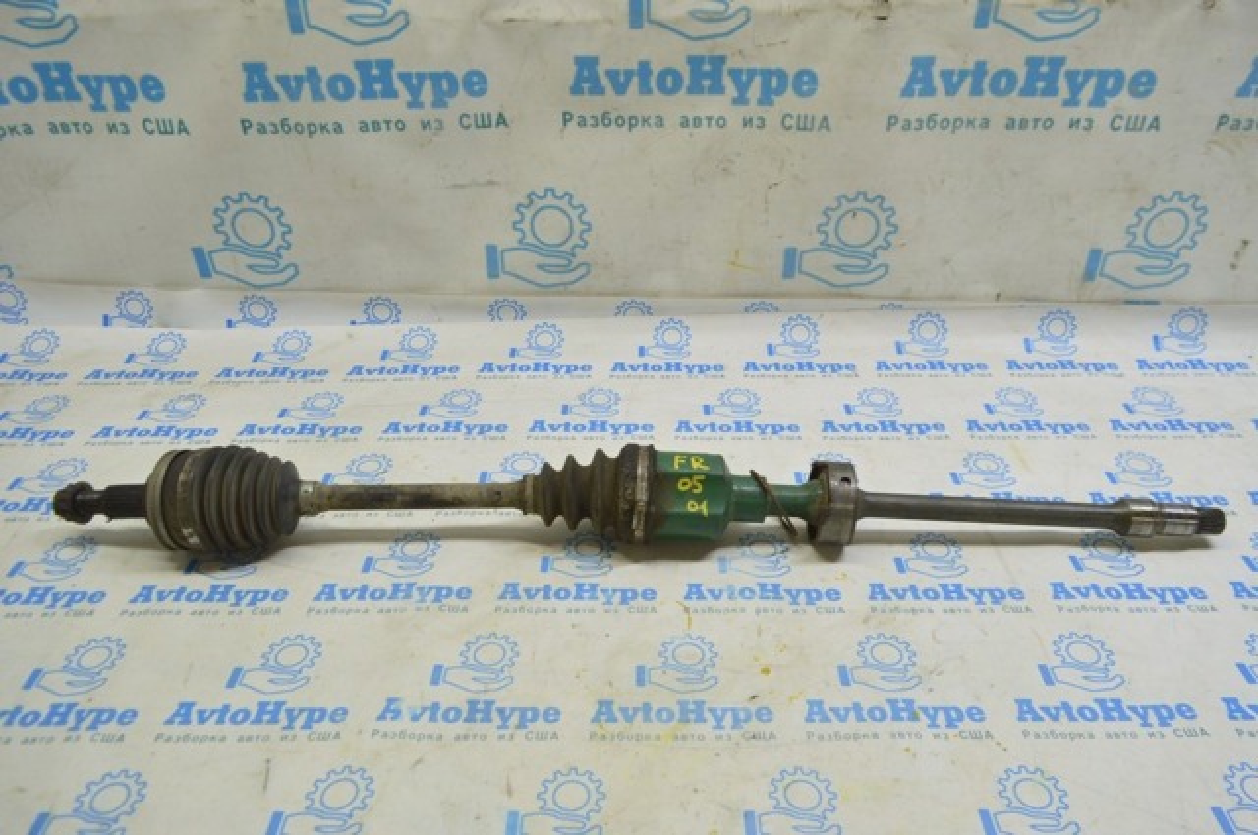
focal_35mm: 27
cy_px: 418
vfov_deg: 47.8
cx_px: 629
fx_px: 942
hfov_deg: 67.4
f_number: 5.6
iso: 400
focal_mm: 18
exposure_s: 1/25
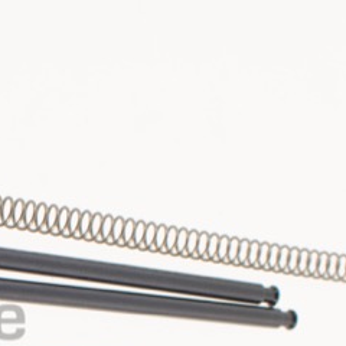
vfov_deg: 11.6
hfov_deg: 11.4
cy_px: 373
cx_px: -131
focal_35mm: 148
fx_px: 1678
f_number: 7.1
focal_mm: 35
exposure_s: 1/200
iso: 200
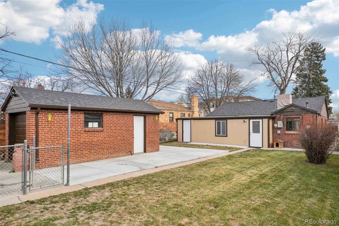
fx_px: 198
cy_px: 113
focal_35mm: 21
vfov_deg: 59.5
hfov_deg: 81.2
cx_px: 170
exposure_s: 1/250
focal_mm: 14
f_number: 8
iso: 100
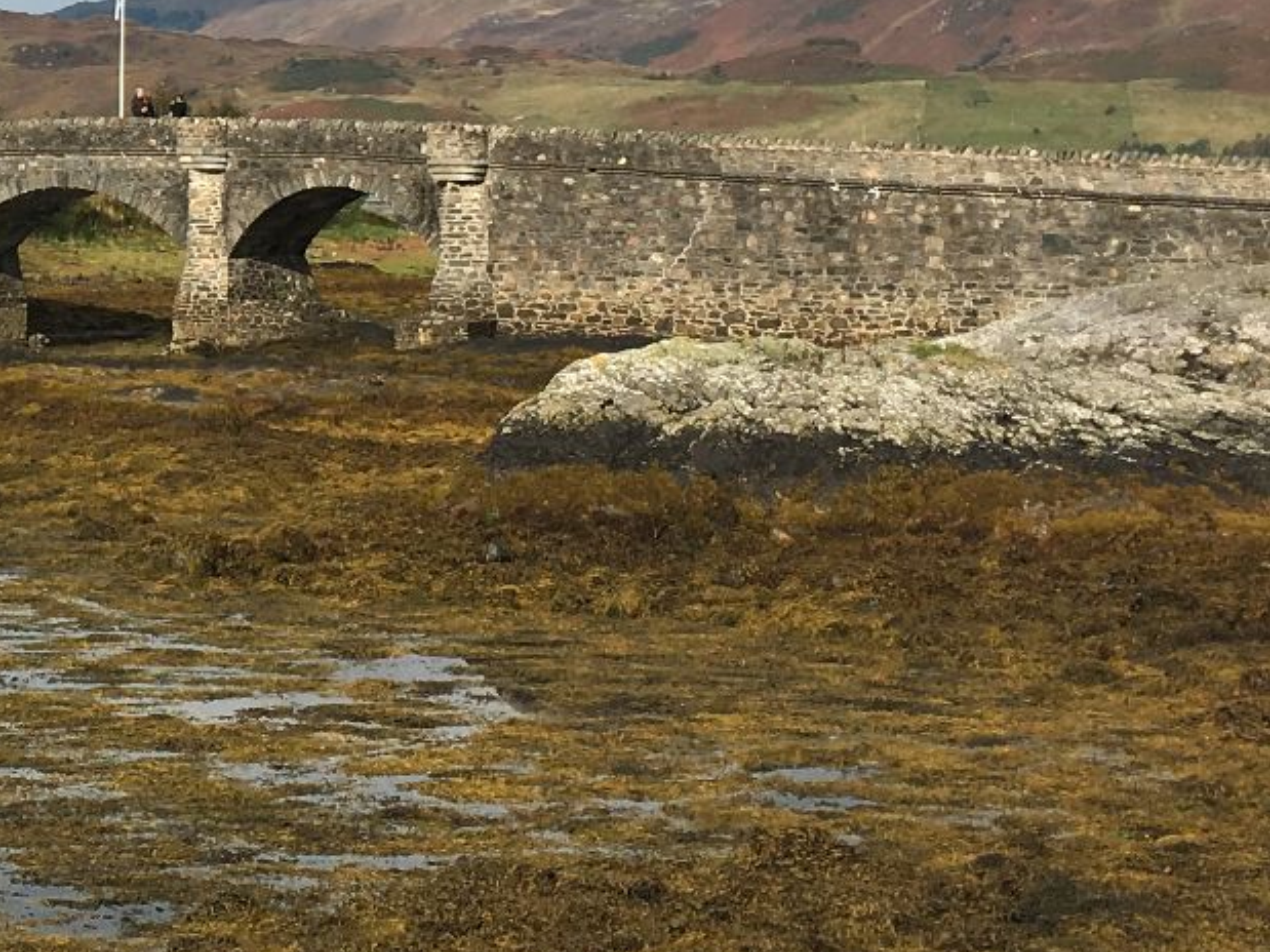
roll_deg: -0.5
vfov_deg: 15.3
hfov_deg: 19.1
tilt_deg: +0.3
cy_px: 158
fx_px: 3521
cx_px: -336
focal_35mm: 96
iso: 25
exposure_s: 1/1923
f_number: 2.2
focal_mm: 4.15
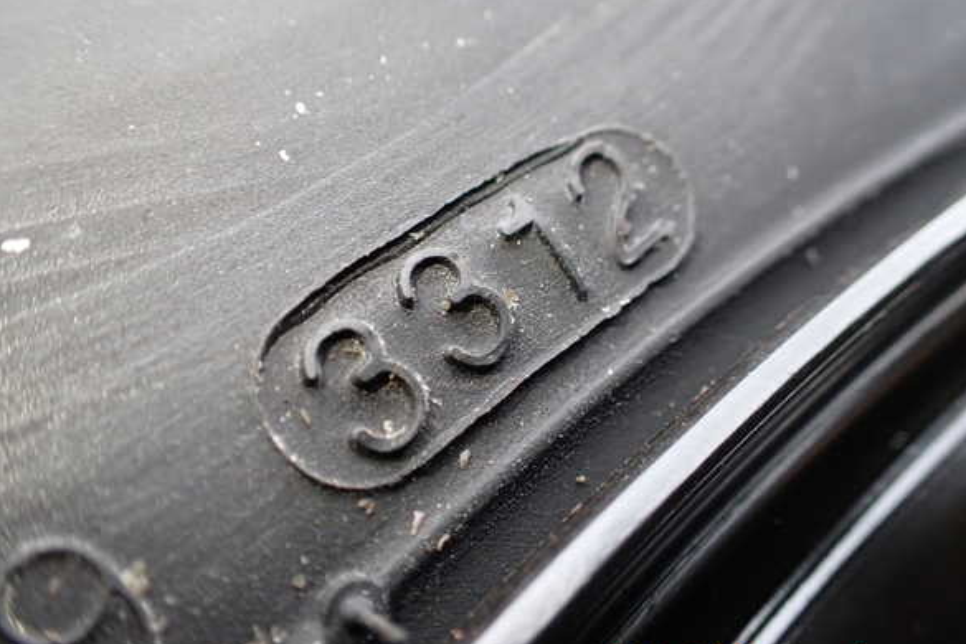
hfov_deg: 58.7
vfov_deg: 41.1
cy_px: 312
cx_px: 490
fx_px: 859
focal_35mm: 32
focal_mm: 5.4
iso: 200
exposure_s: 1/125
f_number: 2.3
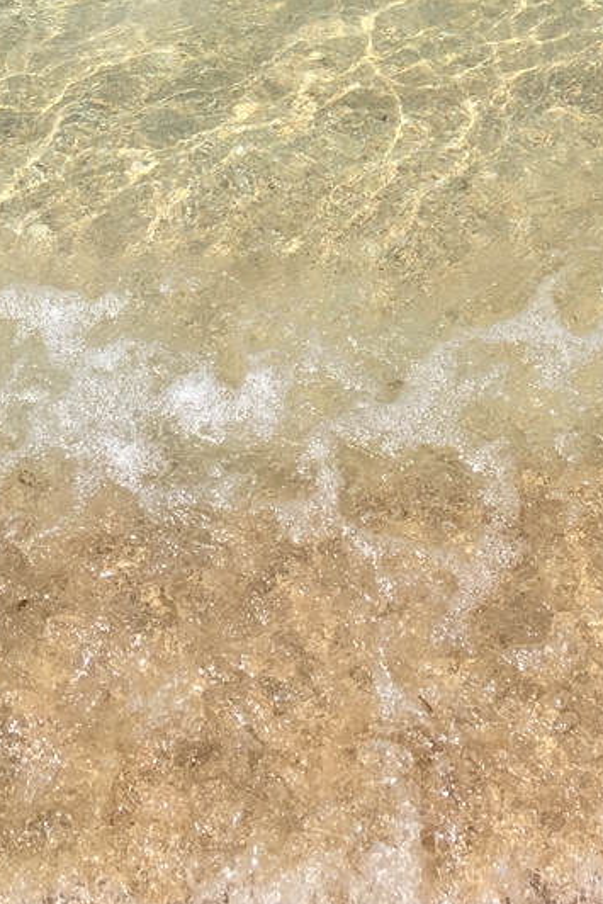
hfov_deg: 19.6
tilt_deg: -30.7
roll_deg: +0.1
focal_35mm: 68
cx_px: 557
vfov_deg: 27.6
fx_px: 1707
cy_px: -42
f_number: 2.2
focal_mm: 4.15
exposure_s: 1/2959
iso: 25
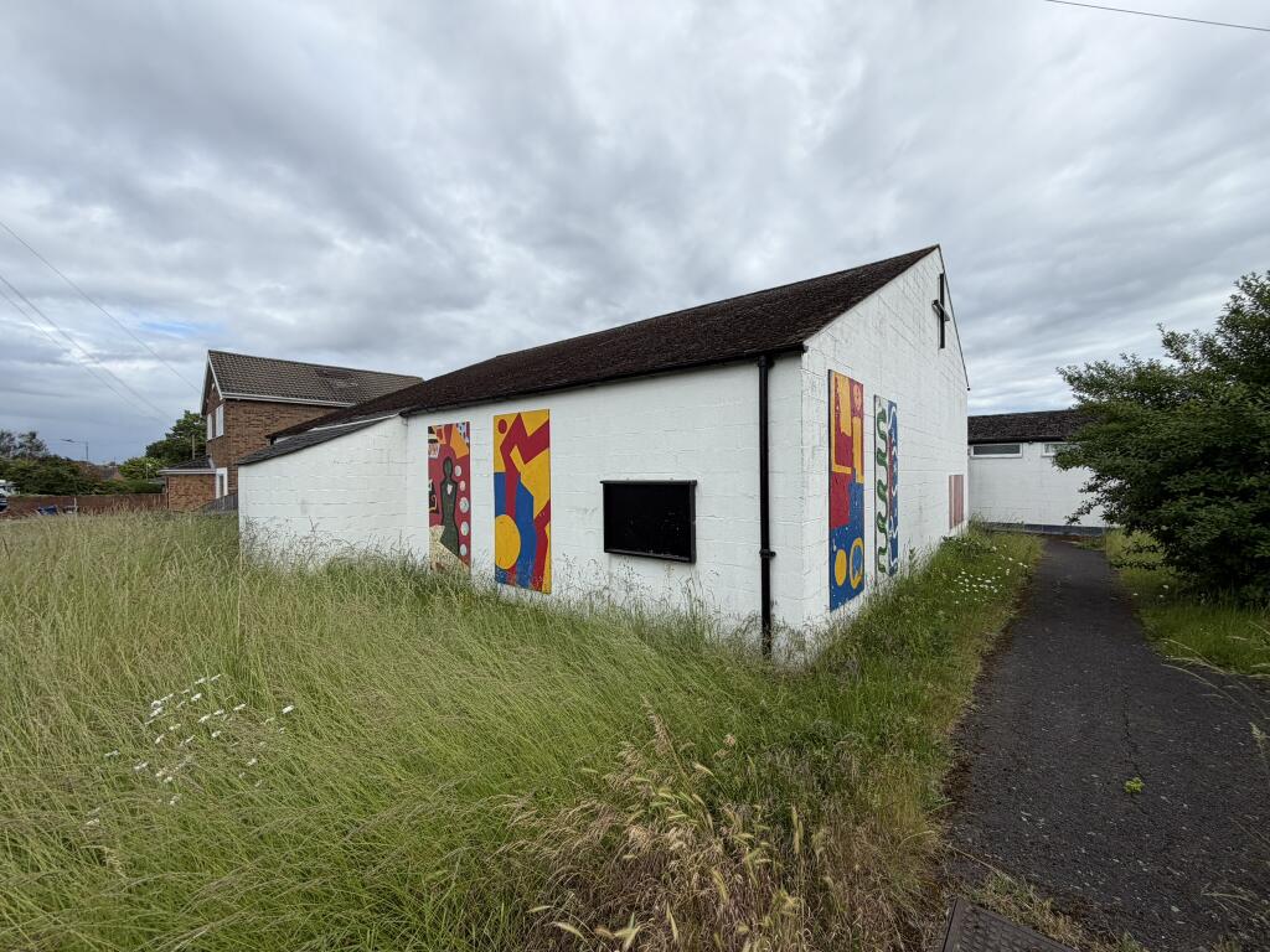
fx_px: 514
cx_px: 635
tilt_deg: -0.1
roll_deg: -0.2
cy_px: 476
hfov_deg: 102.1
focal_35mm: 14
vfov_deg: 85.7
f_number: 2.2
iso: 20
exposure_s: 1/770
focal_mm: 2.22
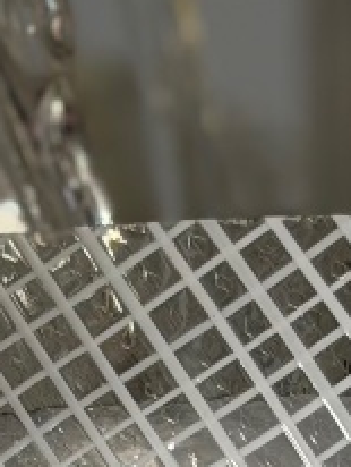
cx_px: 362
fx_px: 3764
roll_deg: +0.4
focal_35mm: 279
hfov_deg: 5.3
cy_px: 784
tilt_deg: +3.6
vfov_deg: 6.9
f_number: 1.78
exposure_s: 1/121
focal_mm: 6.76
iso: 80
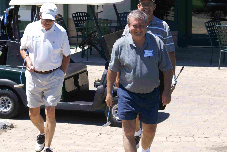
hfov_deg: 13.3
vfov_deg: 8.9
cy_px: 65
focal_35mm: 154
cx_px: 113
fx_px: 972
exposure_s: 1/200
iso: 100
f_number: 7.1
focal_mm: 70
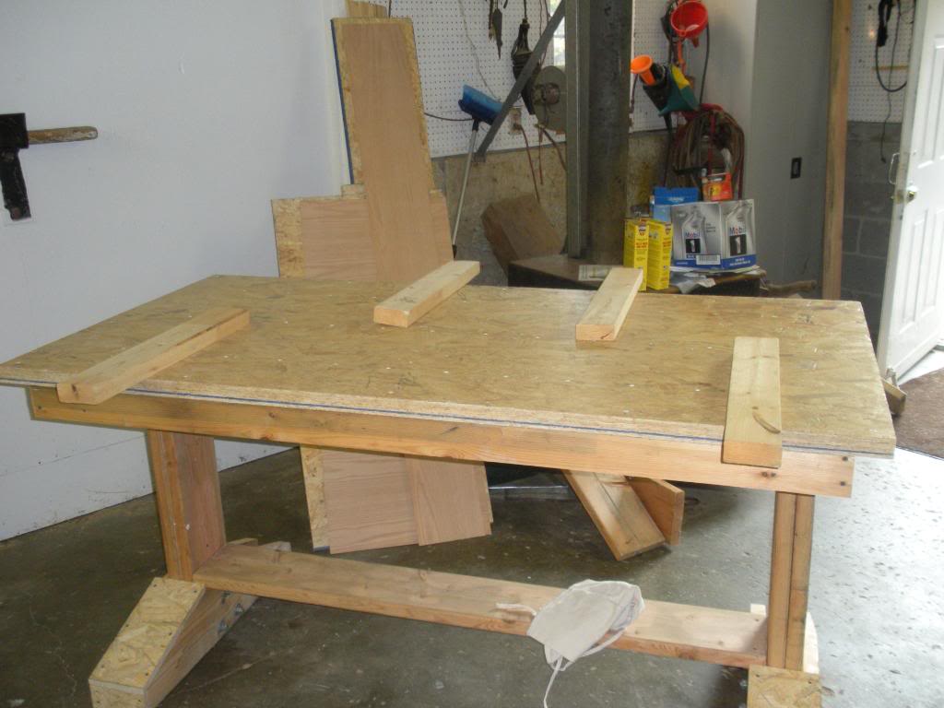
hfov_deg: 51.4
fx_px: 982
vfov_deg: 39.7
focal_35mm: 36
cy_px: 354
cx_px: 472
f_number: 3.5
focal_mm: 6.3
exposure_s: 1/30
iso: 244
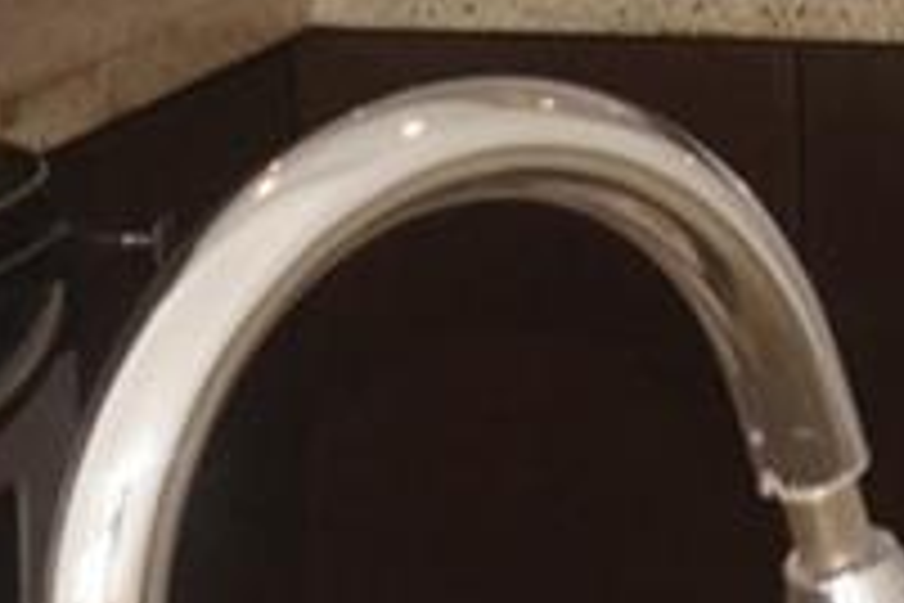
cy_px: -785
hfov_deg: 8.6
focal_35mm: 238
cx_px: 661
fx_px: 5976
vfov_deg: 5.6
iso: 640
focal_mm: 20
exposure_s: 1/20
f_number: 9
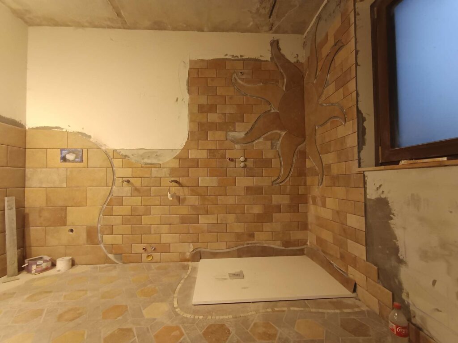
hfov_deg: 94.5
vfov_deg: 78.1
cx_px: 229
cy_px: 172
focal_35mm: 16
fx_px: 212
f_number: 2.2
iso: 467
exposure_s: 1/33.3
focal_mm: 1.65
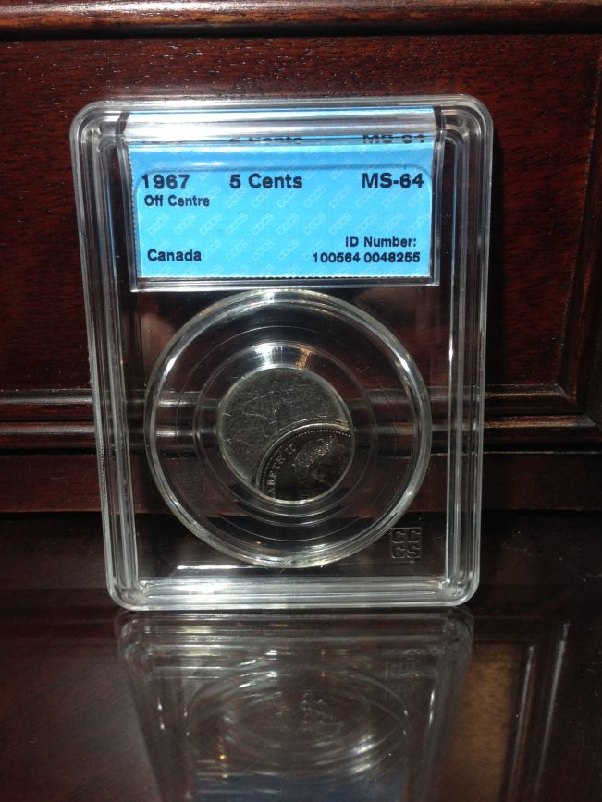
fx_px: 881
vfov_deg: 49.0
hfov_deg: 37.7
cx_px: 316
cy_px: 400
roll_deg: -0.2
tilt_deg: -27.7
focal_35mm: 38
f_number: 2.4
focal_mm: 4.12
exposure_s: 1/60
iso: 50
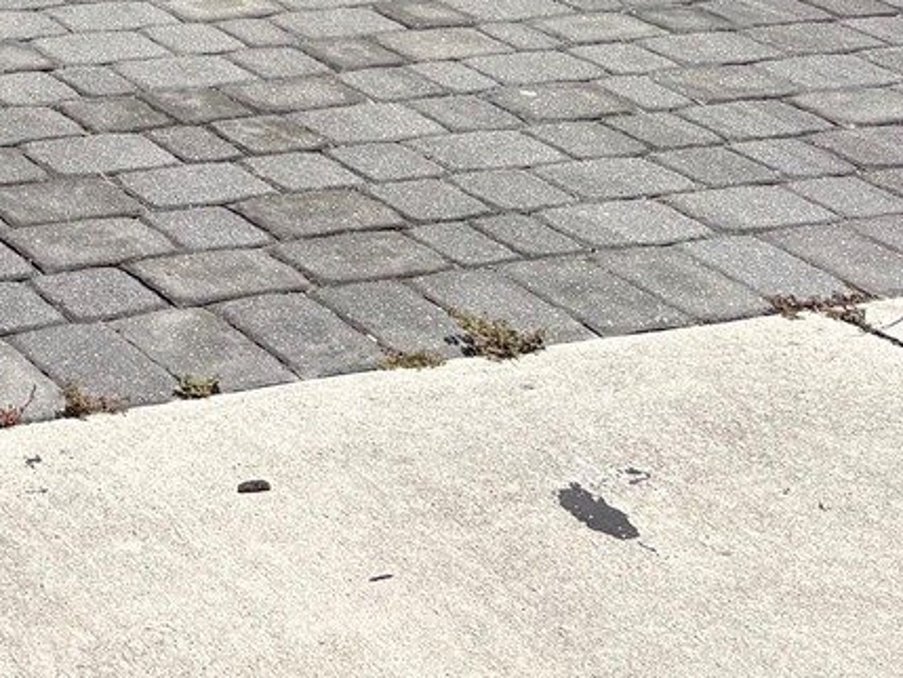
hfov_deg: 18.1
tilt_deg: -0.4
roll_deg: +0.7
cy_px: -575
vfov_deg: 13.5
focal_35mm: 97
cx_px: -444
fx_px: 2531
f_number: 1.6
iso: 50
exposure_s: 1/3831
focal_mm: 5.96
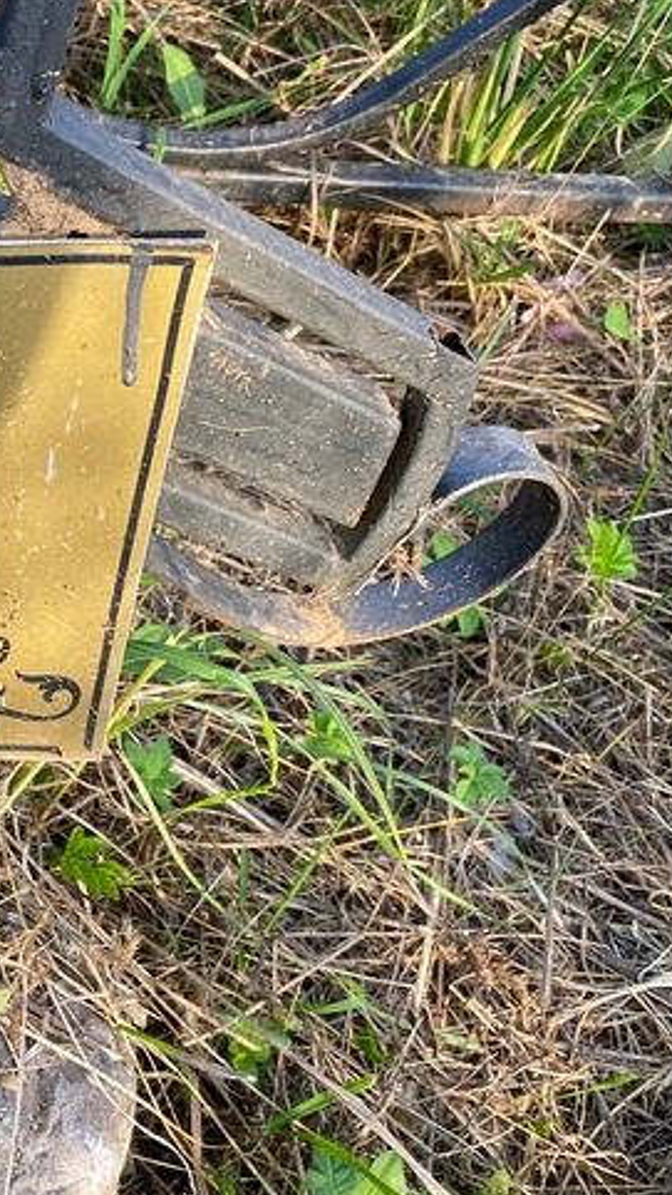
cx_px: -213
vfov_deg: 43.6
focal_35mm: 47
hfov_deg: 22.6
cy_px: 496
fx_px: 1489
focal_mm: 4.25
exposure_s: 1/163
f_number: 1.8
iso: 32
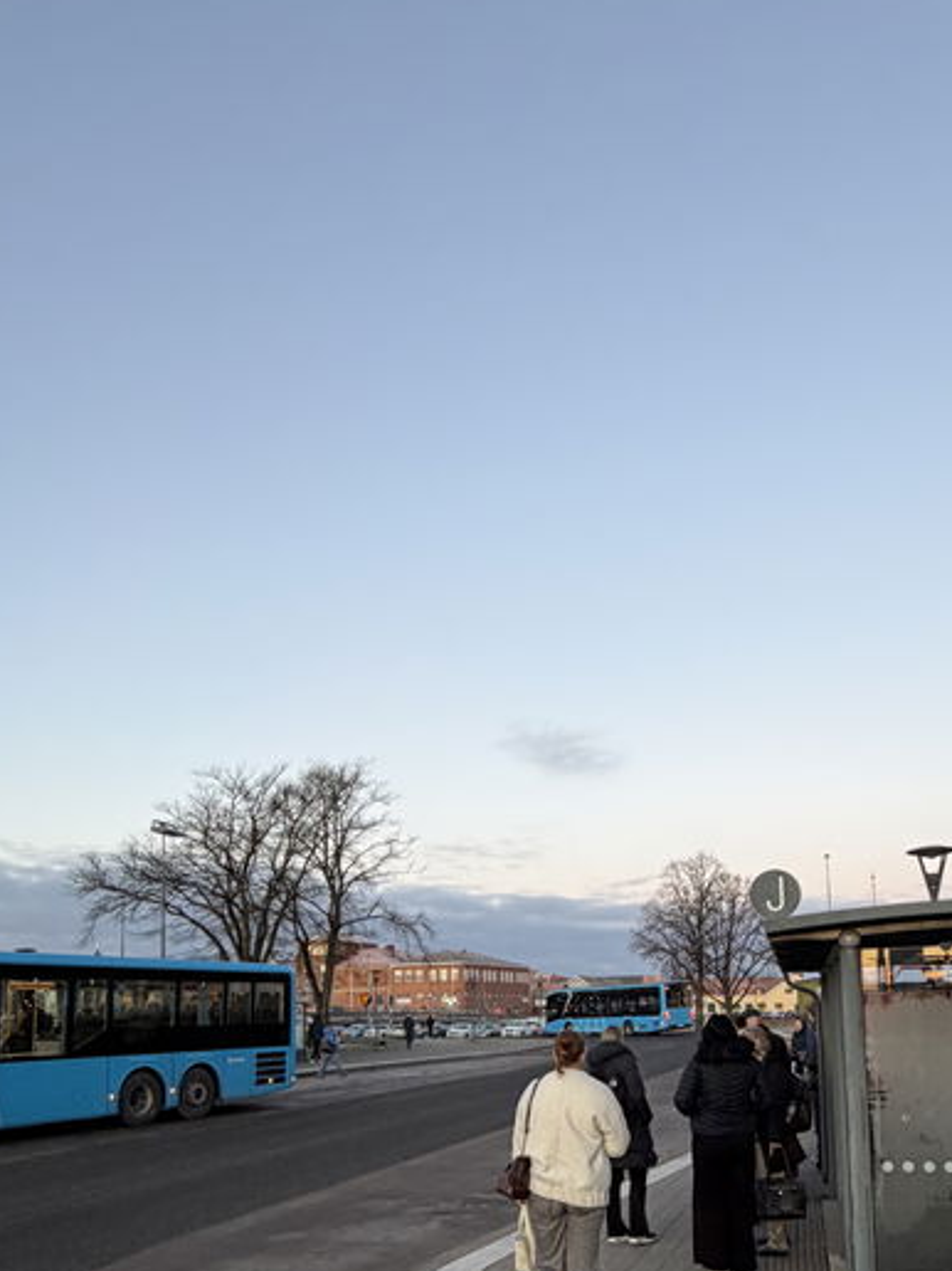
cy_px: 925
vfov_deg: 59.0
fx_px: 1064
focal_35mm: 29
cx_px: 565
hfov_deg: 48.0
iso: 100
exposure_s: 1/121
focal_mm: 2.22
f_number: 2.2
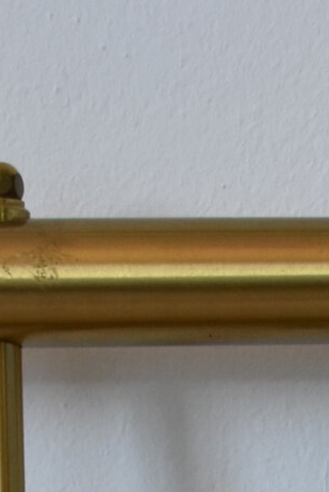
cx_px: 392
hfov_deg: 7.2
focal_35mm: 191
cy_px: 1279
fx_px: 2613
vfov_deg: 9.3
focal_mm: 23
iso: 800
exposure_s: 1/100
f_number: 5
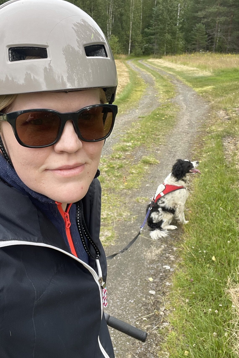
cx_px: 104
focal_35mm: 35
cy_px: 167
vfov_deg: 54.4
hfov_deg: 37.8
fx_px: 349
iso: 32
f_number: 2.2
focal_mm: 2.71
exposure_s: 1/121
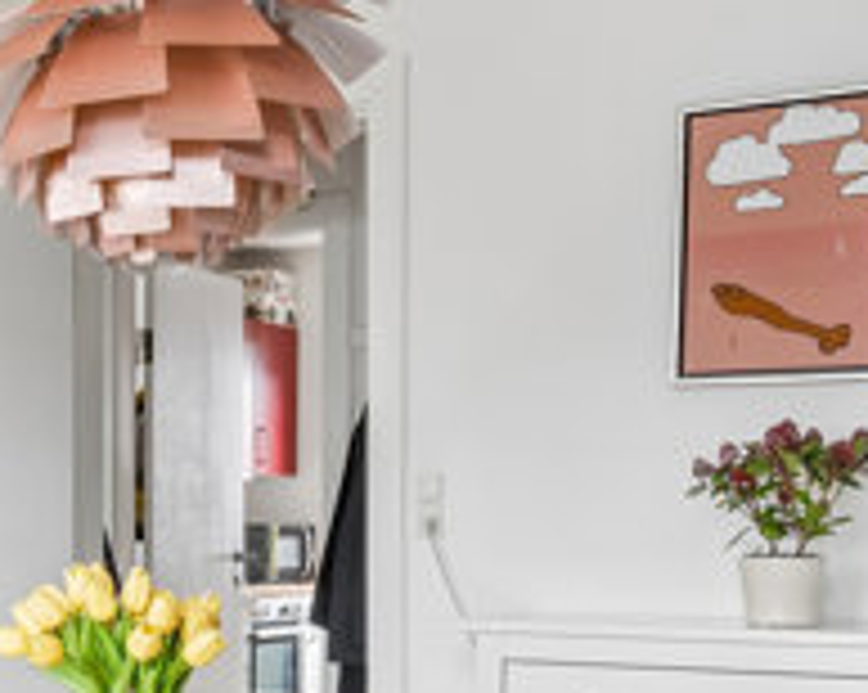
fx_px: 1796
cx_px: -81
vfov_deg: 21.6
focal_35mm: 70
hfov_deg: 25.3
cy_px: 551
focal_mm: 18
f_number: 9
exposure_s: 1/8
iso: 160
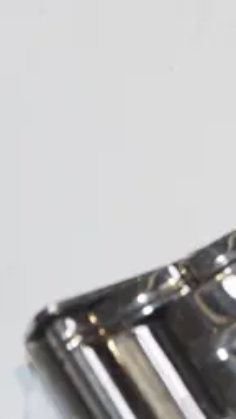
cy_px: 21
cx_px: 754
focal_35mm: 305
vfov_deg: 7.1
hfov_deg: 3.8
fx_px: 3393
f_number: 5.6
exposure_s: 1/200
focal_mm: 35
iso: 640
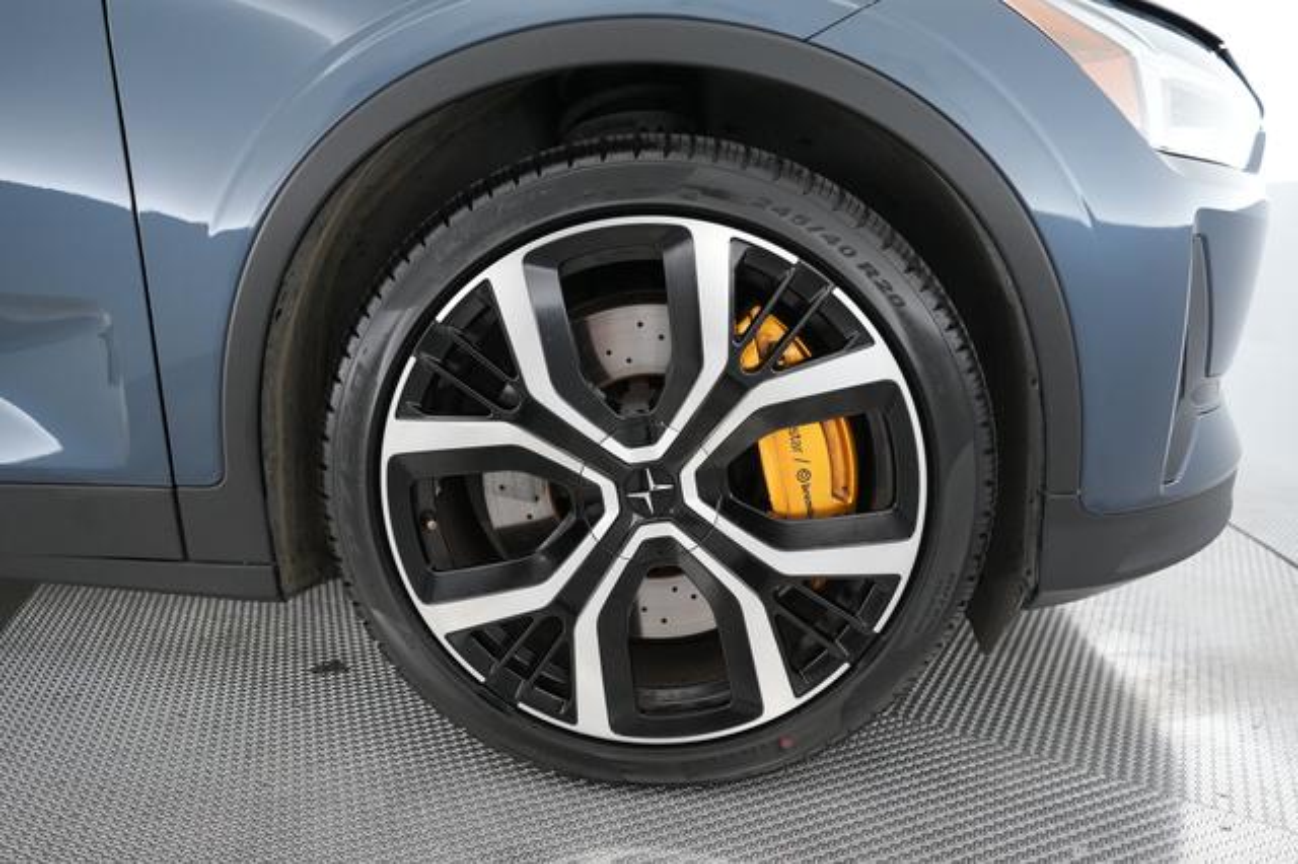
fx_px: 865
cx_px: 649
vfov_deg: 53.1
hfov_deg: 73.8
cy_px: 432
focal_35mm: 24
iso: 3200
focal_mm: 24
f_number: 2.8
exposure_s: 1/160
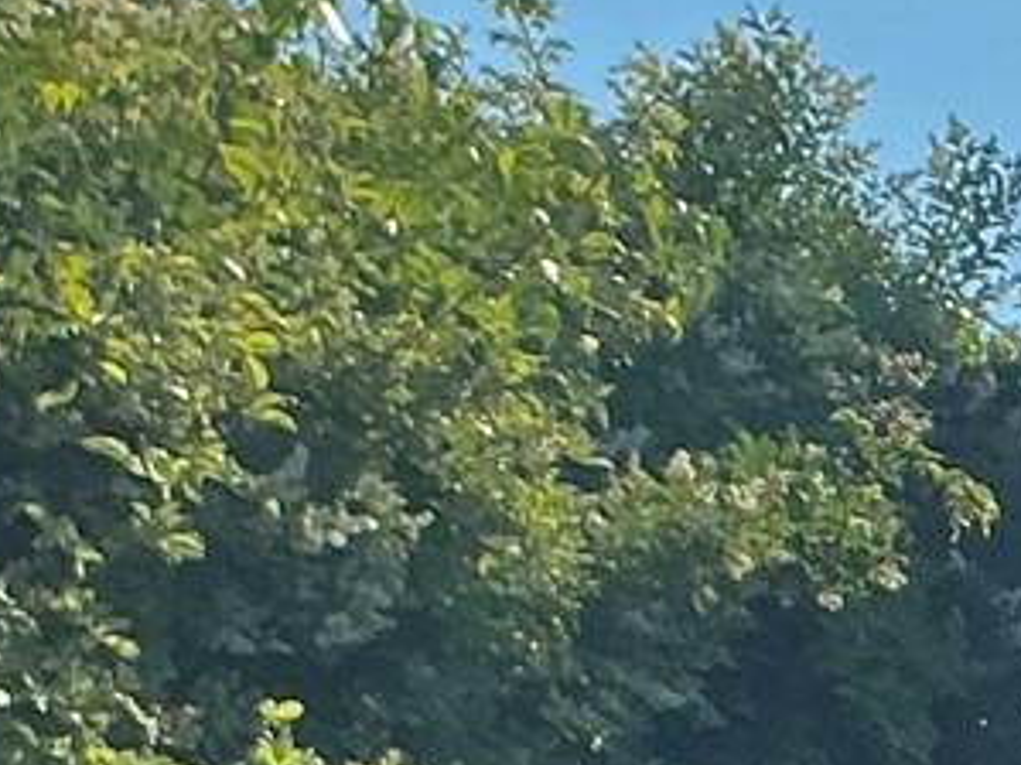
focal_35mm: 192
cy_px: 885
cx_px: 2134
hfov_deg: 9.5
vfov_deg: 7.7
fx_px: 5661
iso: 25
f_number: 1.8
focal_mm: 3
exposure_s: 1/2538
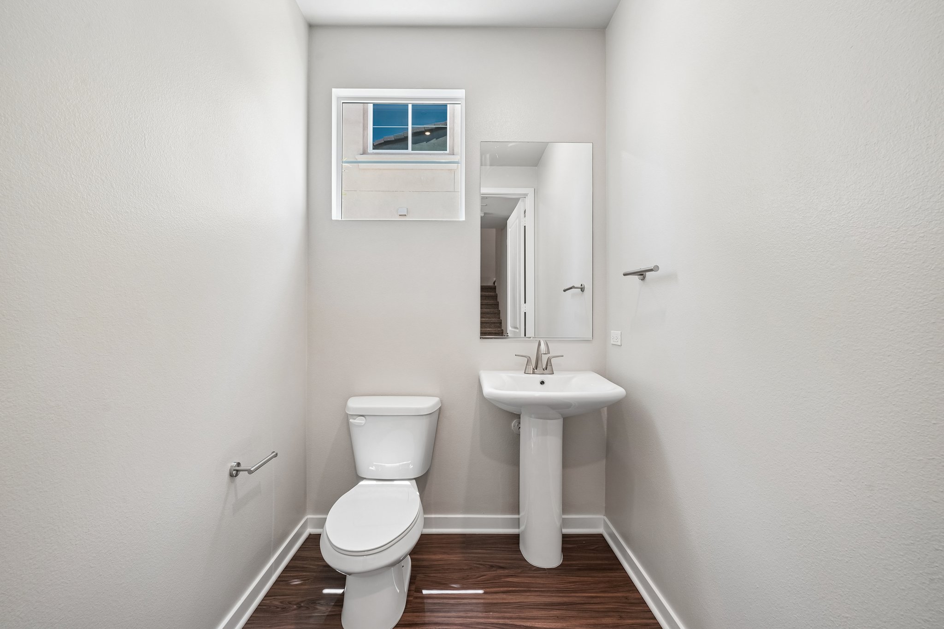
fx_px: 341
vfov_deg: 85.4
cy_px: 314
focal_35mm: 13
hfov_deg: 108.3
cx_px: 472
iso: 400
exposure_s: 1/25
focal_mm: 13
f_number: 9
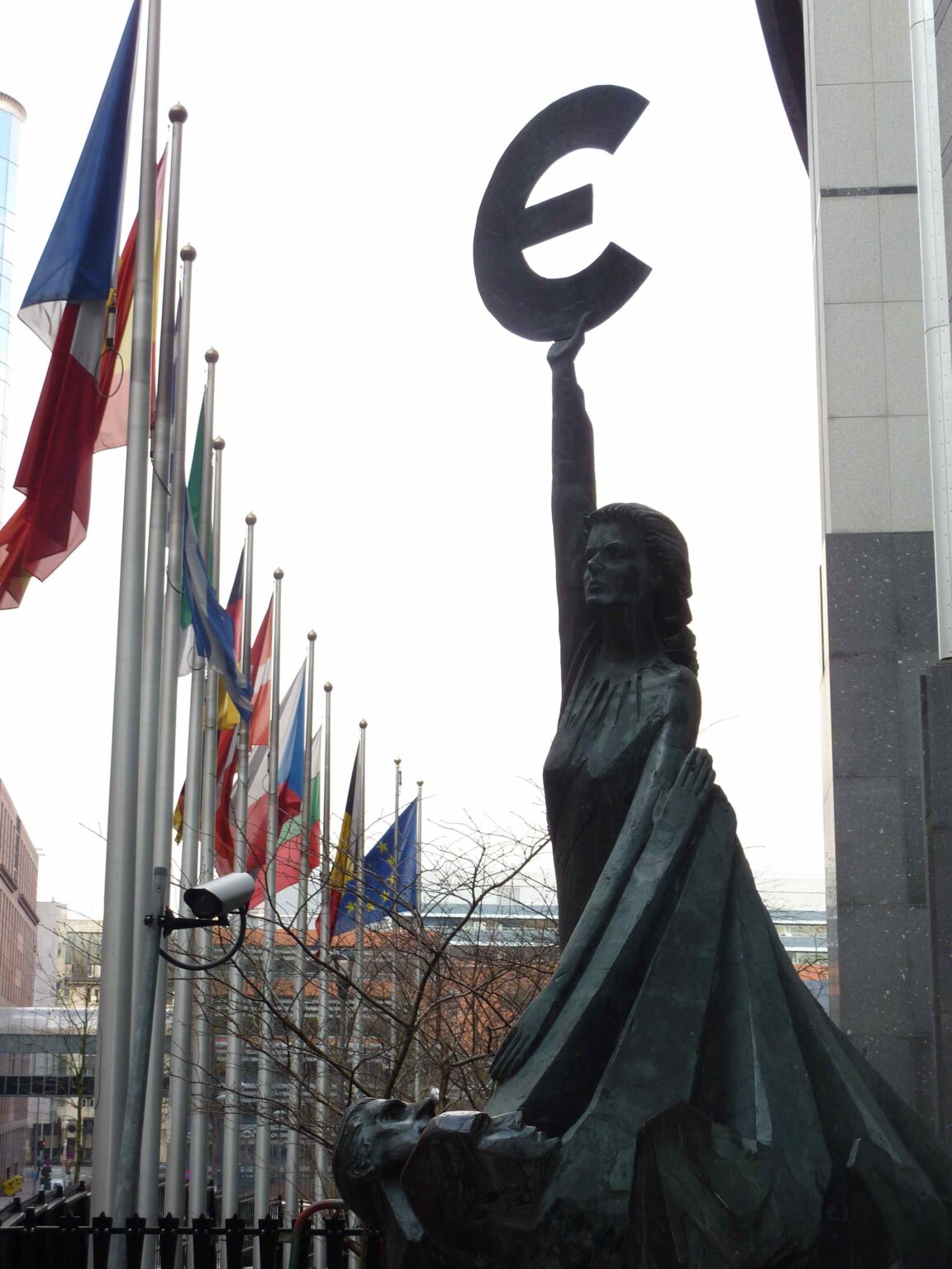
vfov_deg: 36.8
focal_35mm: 52
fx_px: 1907
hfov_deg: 28.0
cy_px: 634
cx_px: 476
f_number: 3.8
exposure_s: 1/40
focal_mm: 8.5
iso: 100
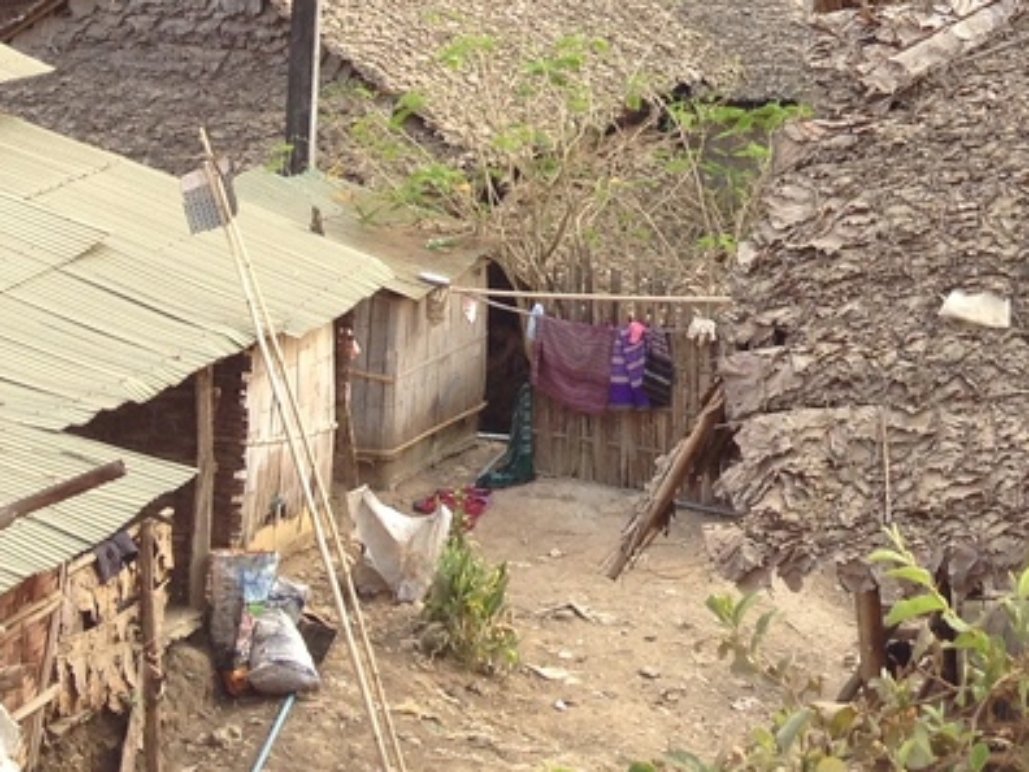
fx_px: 3151
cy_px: -276
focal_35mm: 106
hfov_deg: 17.8
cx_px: 1177
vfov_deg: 13.4
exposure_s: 1/152
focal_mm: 4.28
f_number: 2.4
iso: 50
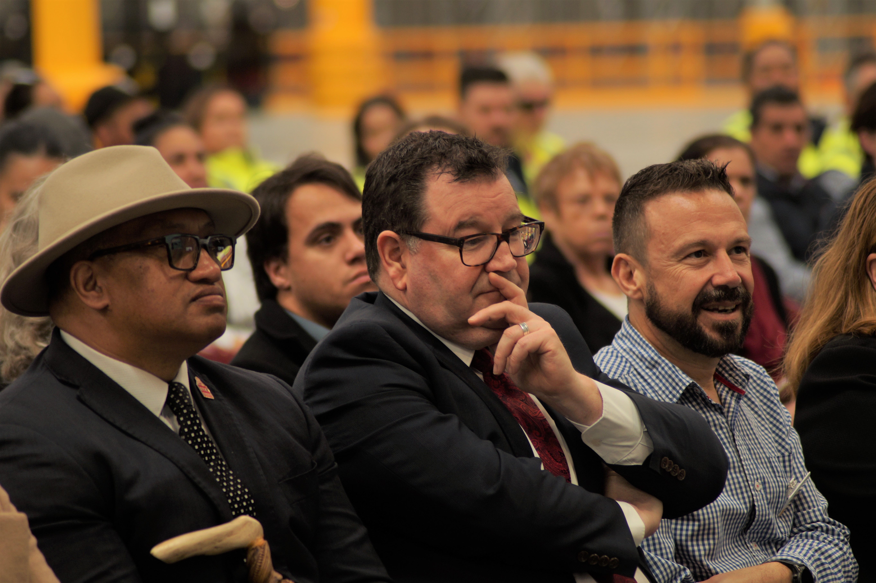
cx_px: 438
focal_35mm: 270
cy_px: 292
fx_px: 6567
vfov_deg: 5.1
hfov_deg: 7.6
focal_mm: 180
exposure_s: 1/30
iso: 100
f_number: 4.5
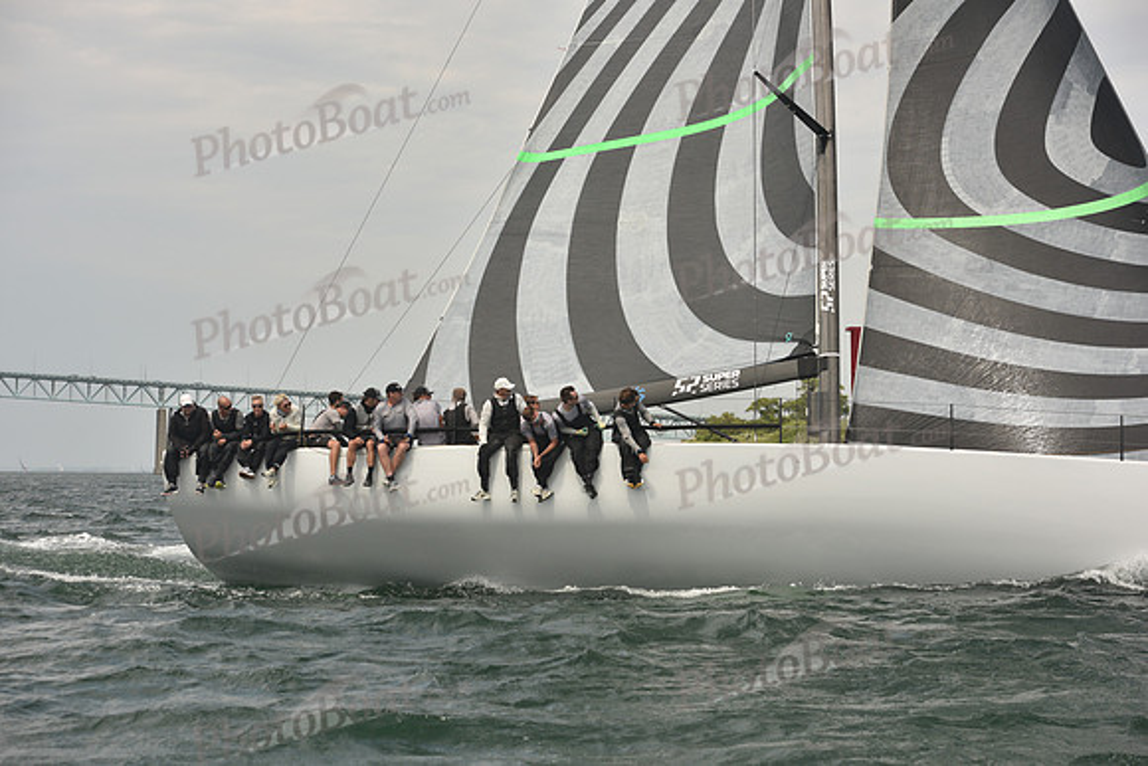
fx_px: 2233
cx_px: 574
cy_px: 383
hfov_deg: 28.8
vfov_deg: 19.5
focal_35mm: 70
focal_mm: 70
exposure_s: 1/640
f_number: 6.3
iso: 250
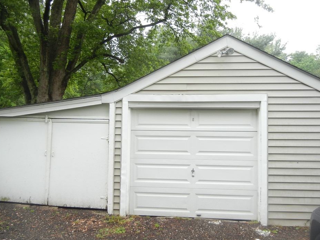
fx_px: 305
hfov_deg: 55.3
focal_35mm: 33
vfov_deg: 42.9
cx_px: 166
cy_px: 116
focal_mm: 5.4
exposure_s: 1/80.8
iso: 160
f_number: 3.5
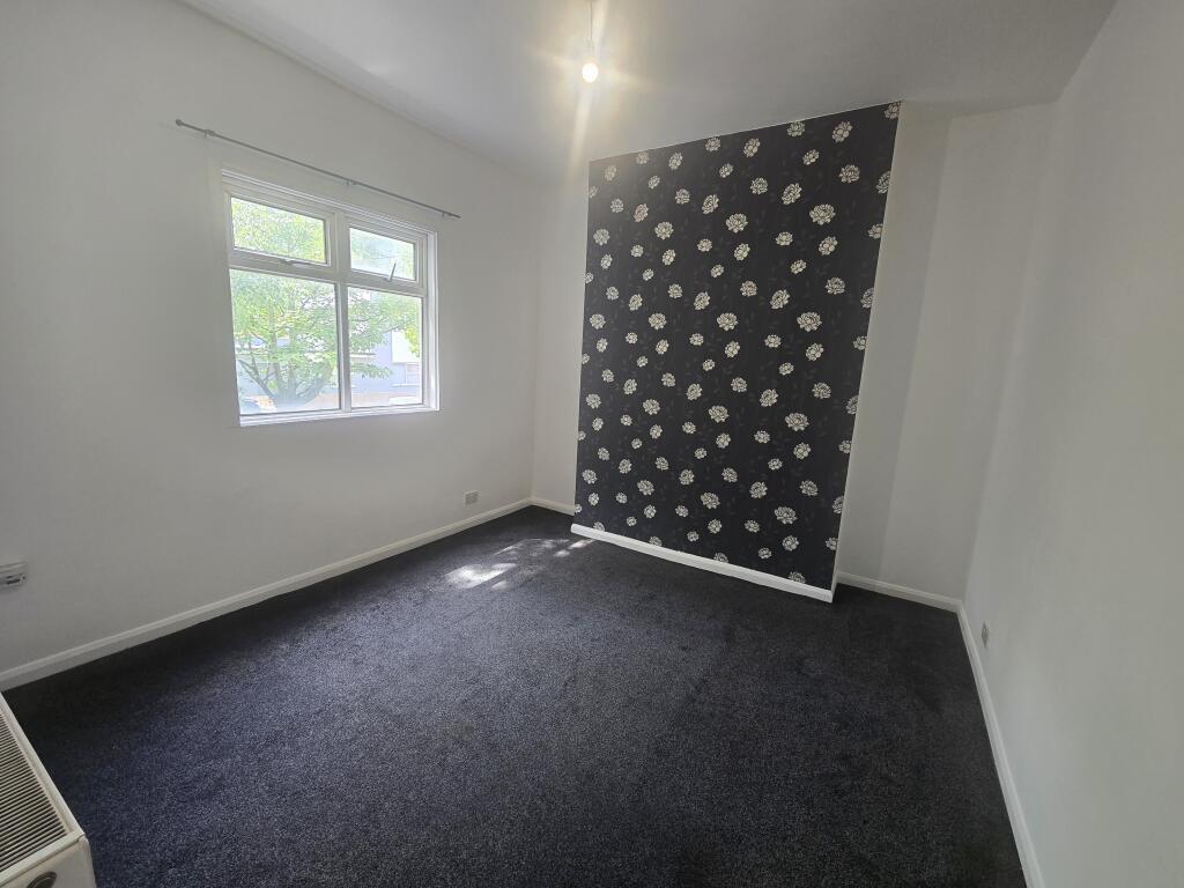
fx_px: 445
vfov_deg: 89.9
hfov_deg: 106.2
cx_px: 592
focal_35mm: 13
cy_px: 444
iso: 125
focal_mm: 2.2
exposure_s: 1/50
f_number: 2.2
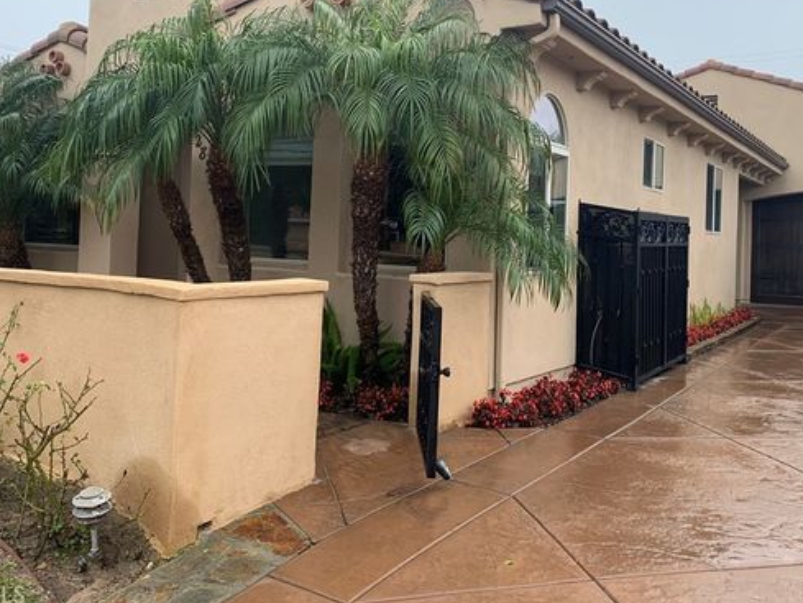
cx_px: 419
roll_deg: -2.3
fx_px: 789
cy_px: 215
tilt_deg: +3.9
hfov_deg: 53.9
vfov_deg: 41.4
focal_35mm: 34
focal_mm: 4.25
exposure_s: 1/122
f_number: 1.8
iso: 32
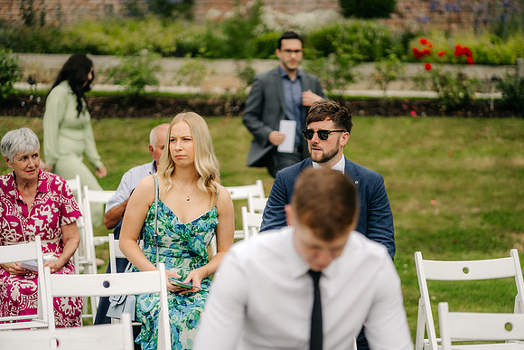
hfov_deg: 23.9
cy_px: 175
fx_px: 1237
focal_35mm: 85
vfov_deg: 16.1
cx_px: 262
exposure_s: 1/1600
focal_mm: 85
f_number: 2
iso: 100
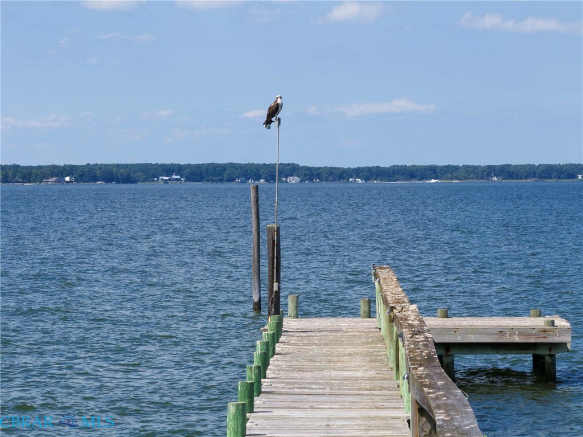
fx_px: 2794
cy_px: 218
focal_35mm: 166
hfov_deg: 11.9
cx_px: 292
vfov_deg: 8.9
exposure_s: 1/640
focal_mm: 30.71
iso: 100
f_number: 3.4
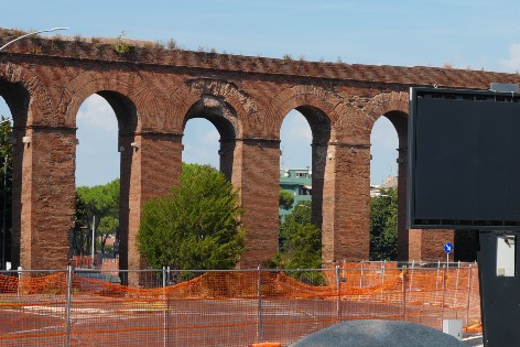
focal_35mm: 122
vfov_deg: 11.2
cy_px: 200
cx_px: 442
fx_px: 1763
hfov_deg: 16.6
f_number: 11
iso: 100
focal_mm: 32
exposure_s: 1/160
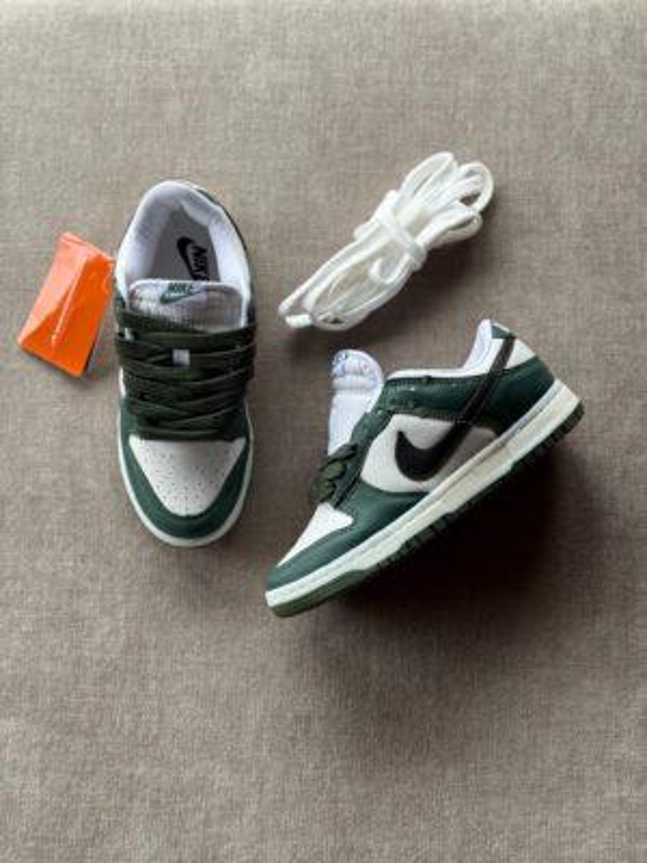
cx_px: 324
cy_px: 432
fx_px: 1196
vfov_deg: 39.7
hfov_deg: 30.3
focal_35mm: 48
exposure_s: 1/70
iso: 100
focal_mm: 6.76
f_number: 1.78
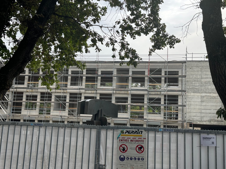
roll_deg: -2.6
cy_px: 84
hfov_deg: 38.9
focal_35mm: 49
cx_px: 113
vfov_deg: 29.7
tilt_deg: +10.5
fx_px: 320
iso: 64
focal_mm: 6.76
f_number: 1.78
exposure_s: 1/121
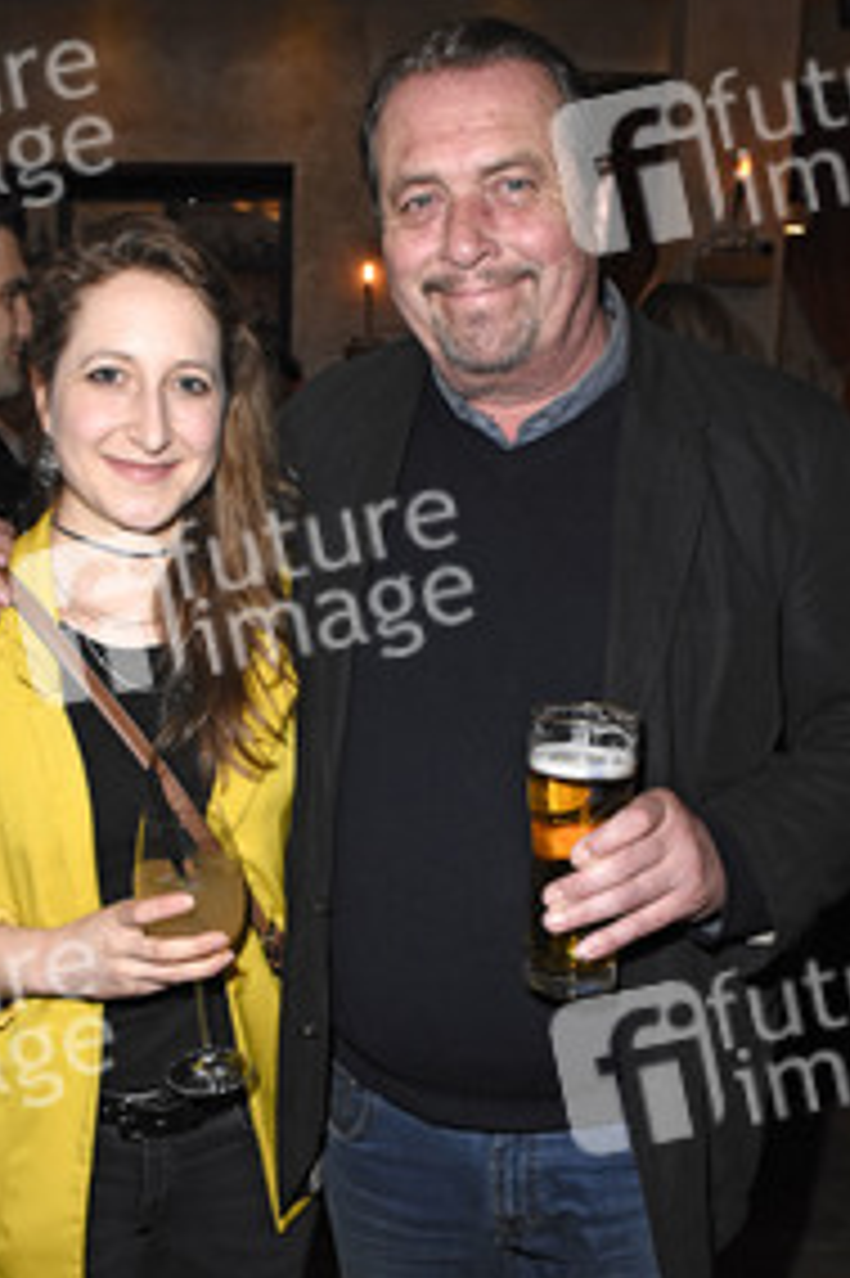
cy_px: 824
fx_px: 1347
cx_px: 373
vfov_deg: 50.0
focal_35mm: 38
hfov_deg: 35.0
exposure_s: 1/60
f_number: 6.3
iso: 2500
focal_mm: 18
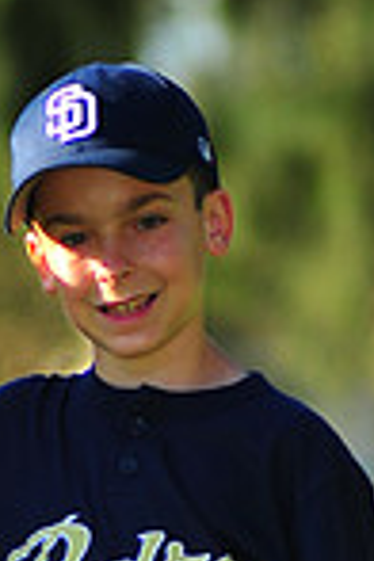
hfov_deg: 1.9
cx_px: -164
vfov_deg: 2.9
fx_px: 11063
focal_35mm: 710
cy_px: 874
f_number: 3.5
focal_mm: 180
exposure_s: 1/1250
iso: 200
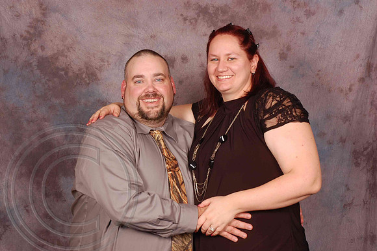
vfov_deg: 22.6
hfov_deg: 33.4
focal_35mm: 60
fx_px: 628
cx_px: 188
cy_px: 126
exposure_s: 1/125
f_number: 10
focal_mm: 40
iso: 200
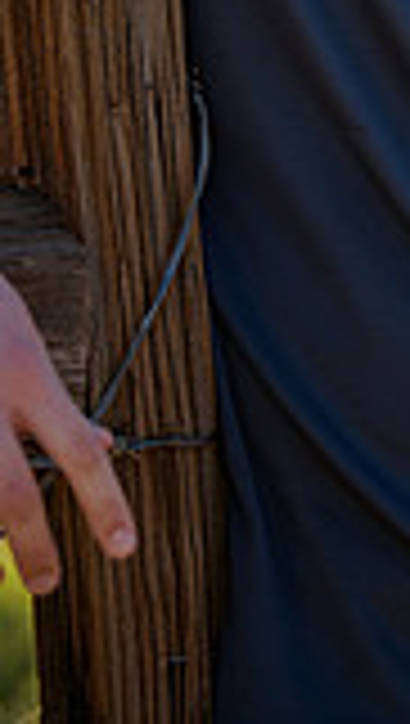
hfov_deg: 4.4
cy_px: -193
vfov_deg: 7.7
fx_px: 5353
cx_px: 460
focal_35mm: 278
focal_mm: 95
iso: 250
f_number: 2.8
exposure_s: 1/1250
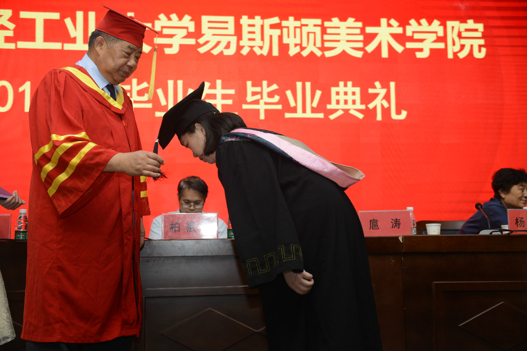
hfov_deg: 41.1
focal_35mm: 48
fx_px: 703
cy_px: 176
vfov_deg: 28.1
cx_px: 264
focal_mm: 48
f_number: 3.5
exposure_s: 1/250
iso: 500
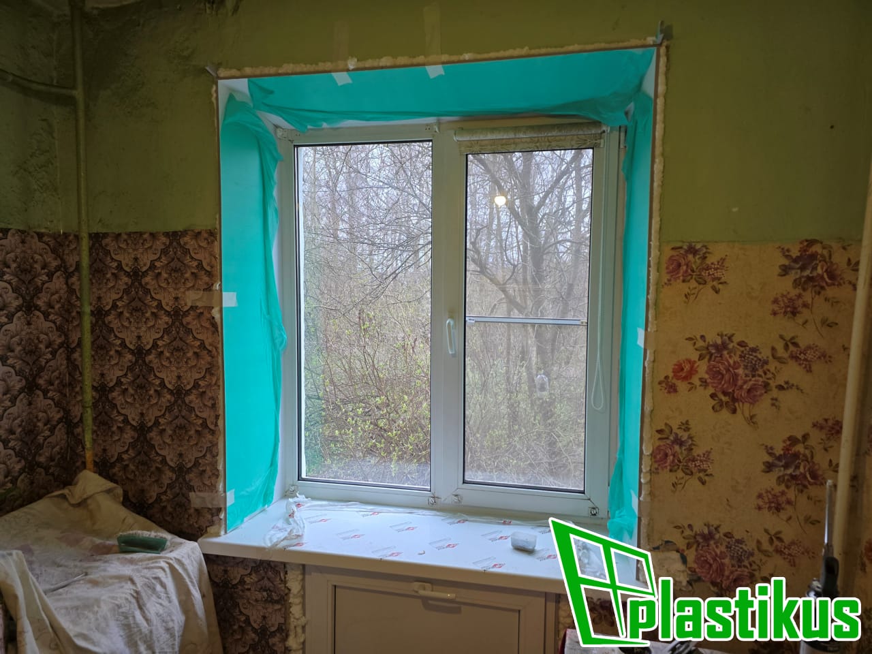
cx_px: 436
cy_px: 327
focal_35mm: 23
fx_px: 579
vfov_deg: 58.9
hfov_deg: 73.9
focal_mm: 6.3
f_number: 1.7
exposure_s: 1/100
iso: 320
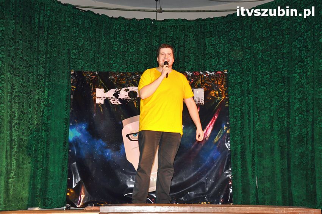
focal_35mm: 48
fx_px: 429
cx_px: 161
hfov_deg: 41.1
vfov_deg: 28.0
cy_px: 107
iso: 1000
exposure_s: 1/60
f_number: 4.2
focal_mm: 32
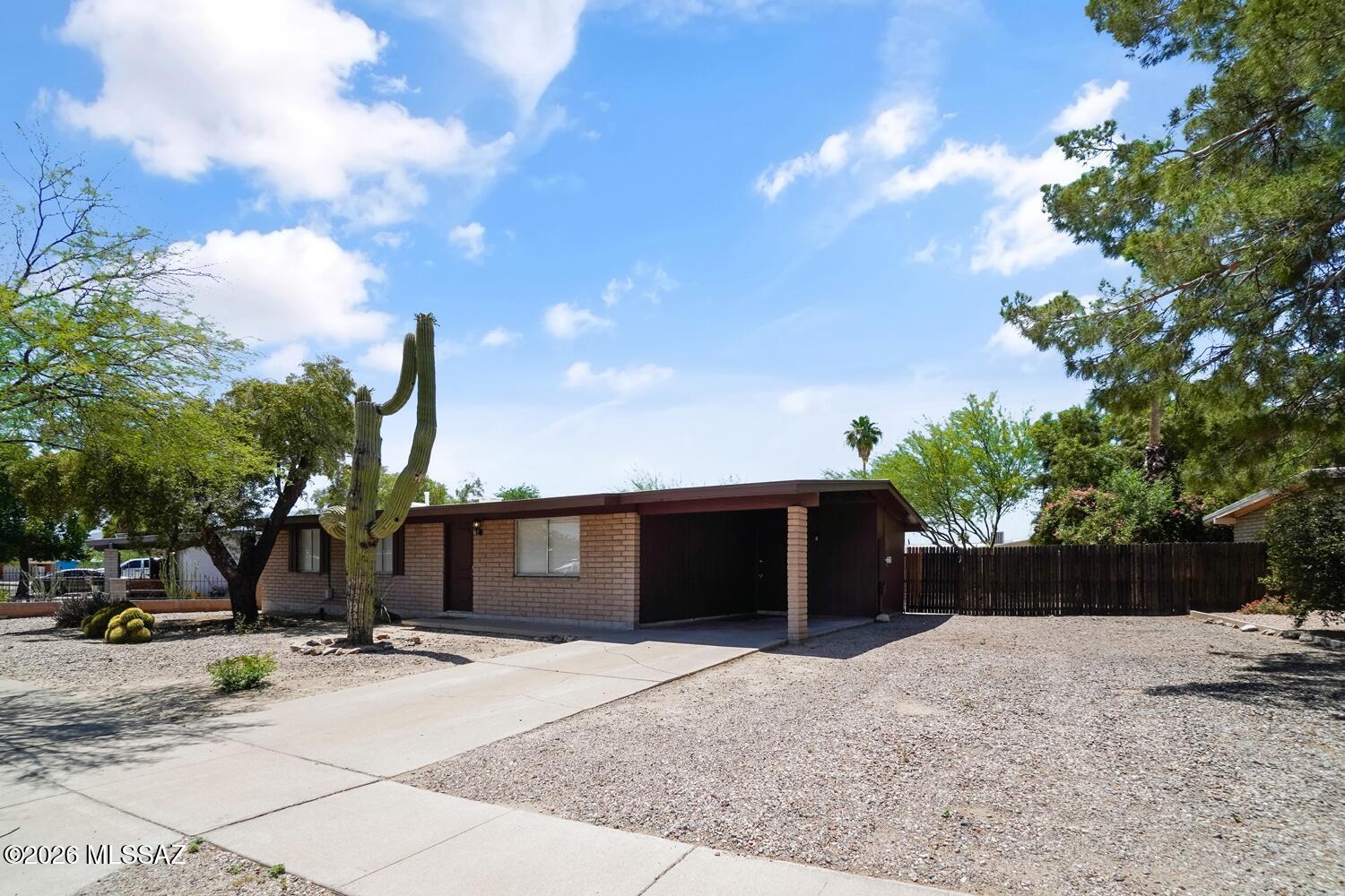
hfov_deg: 100.4
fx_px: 560
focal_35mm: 15
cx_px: 672
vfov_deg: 77.3
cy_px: 448
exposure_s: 1/400
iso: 100
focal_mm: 10
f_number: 8
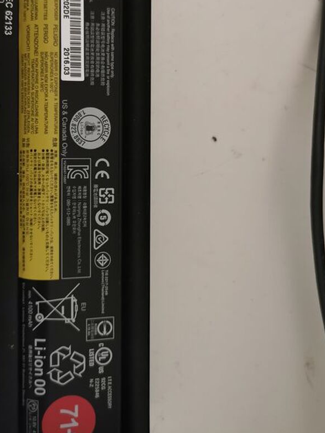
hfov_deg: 31.4
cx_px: 120
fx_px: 576
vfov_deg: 40.9
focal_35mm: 46
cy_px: 159
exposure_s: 1/25
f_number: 1.8
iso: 500
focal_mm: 5.58
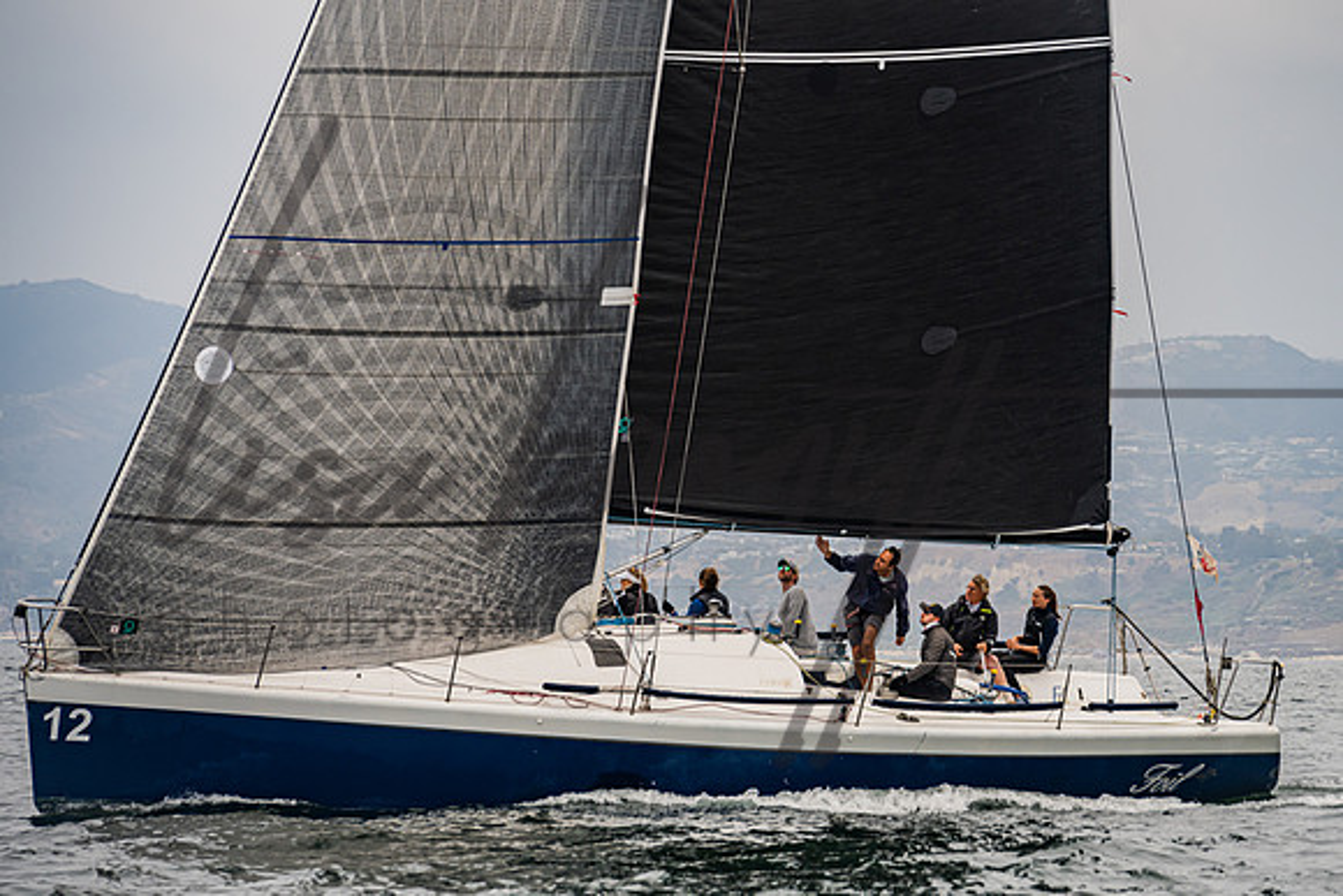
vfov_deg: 5.8
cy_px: 410
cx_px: 792
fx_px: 8877
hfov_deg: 8.6
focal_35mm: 238
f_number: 6.3
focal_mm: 200
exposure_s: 1/1000
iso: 250
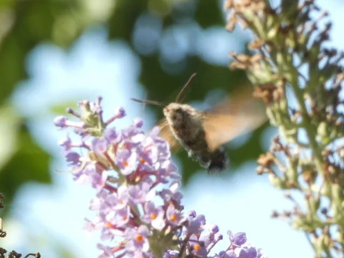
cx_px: 172
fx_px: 2892
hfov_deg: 6.8
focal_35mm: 291
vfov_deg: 5.1
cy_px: 129
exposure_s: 1/80
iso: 100
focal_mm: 52.2
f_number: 5.5
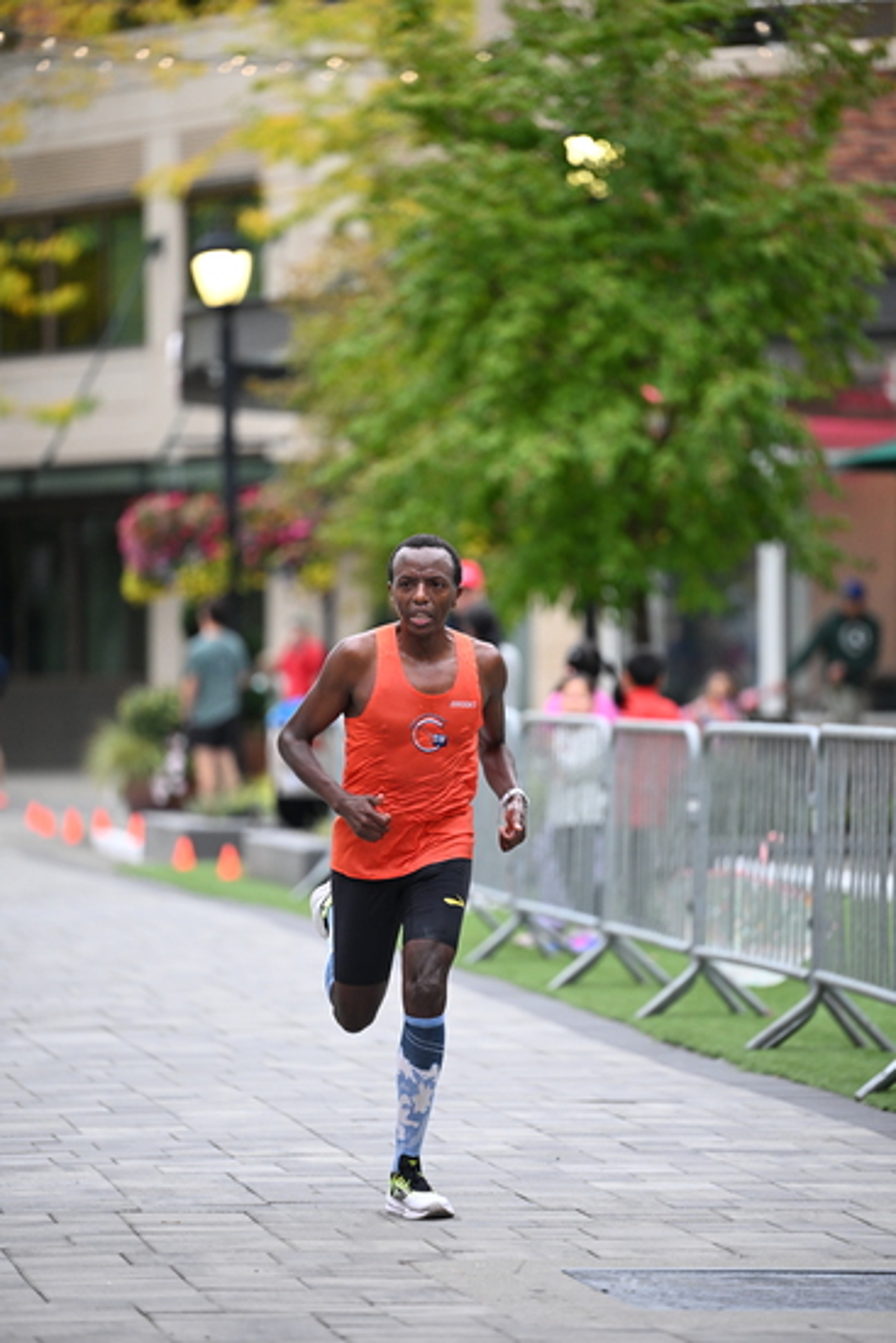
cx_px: 448
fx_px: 6902
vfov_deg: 11.1
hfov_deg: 7.4
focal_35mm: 185
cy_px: 672
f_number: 2.8
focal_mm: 185
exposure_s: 1/800
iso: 1600
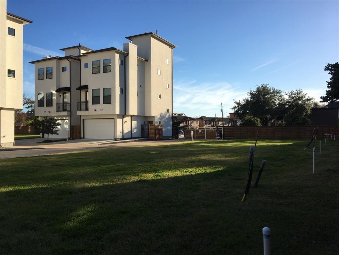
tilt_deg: -0.1
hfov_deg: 61.7
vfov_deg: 48.2
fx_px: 284
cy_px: 128
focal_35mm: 29
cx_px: 170
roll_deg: +1.2
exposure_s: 1/1350
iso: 25
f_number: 2.2
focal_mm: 4.15
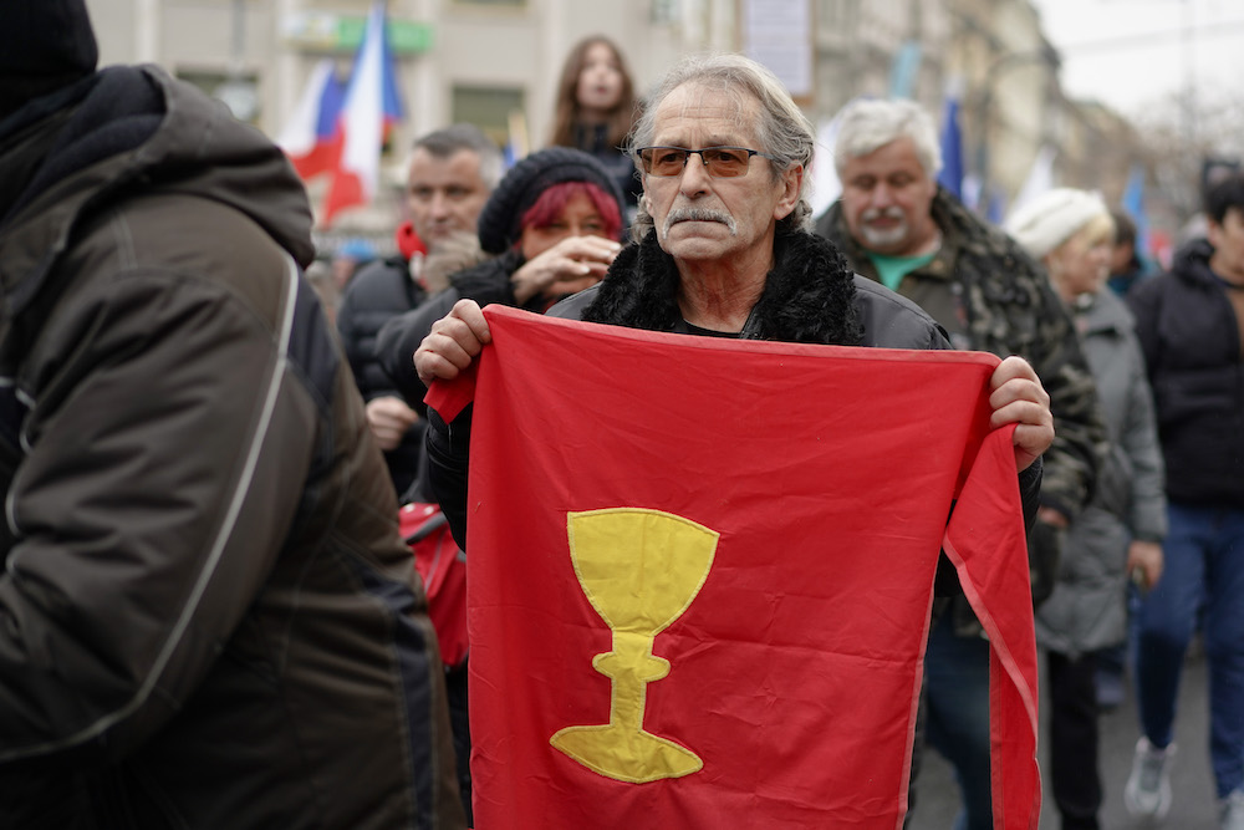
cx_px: 622
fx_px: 1901
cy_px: 415
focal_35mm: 55
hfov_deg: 36.2
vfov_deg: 24.6
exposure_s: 1/320
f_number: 2.2
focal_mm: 55
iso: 320
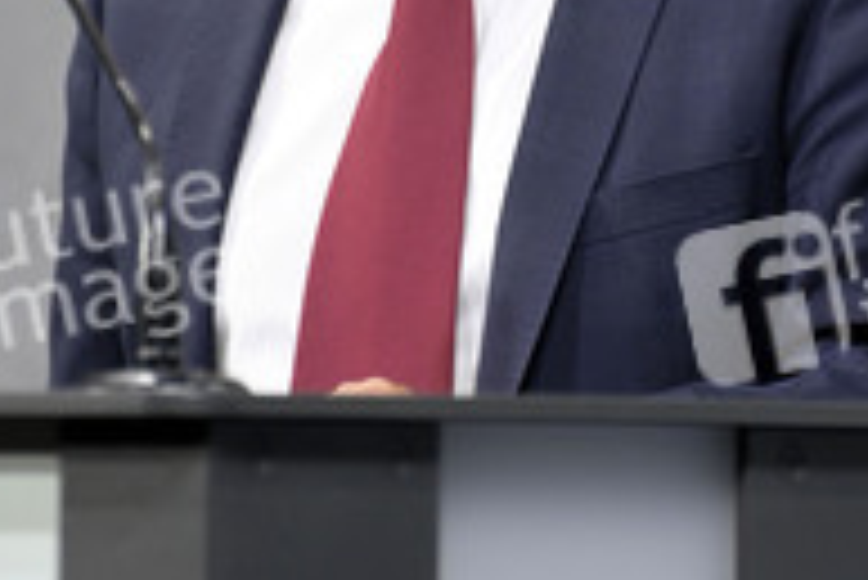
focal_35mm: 1034
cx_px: 499
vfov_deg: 1.3
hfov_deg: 2.0
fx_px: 24949
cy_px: 54
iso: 4000
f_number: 5.6
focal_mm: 500
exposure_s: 1/500
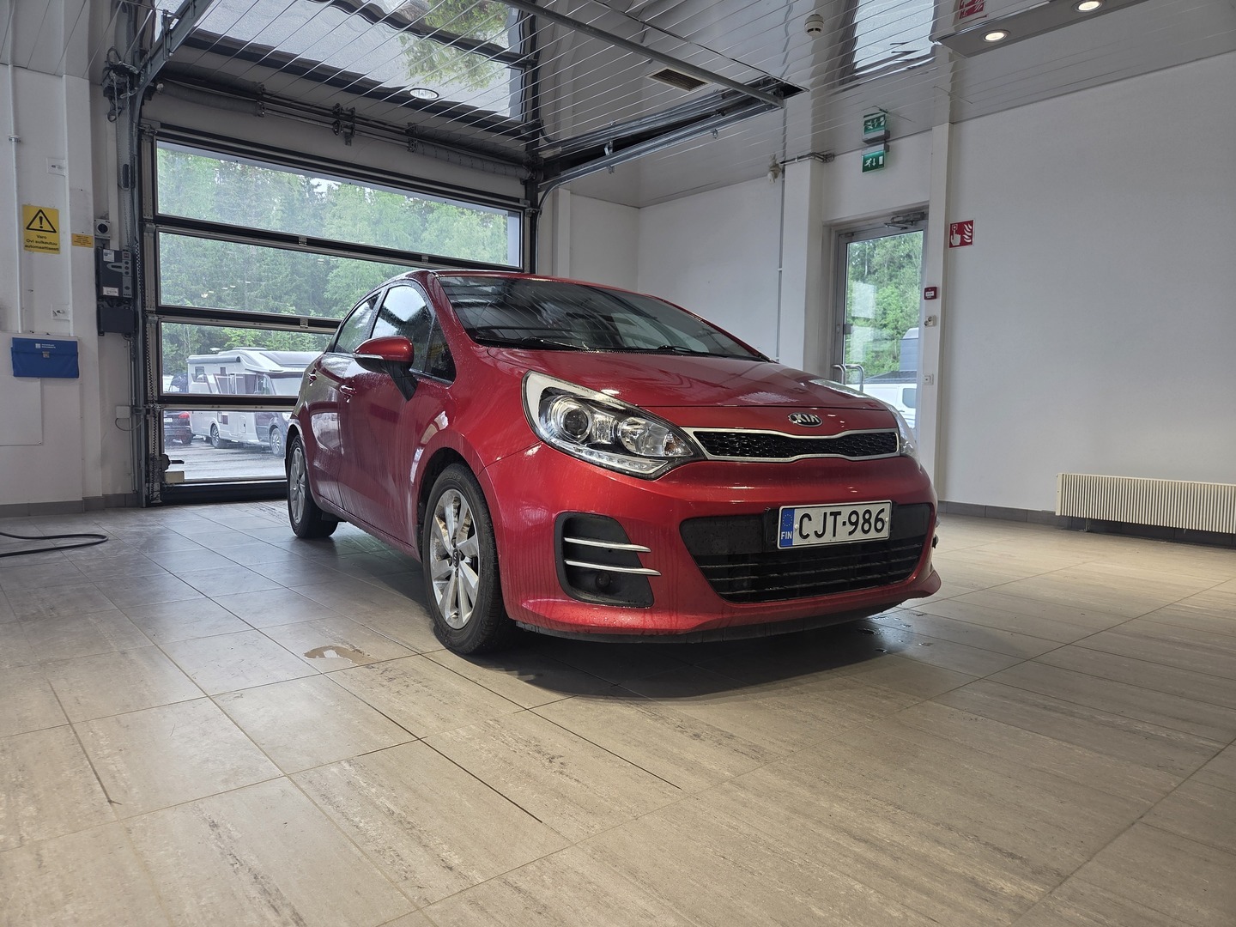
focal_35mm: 23
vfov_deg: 58.9
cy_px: 464
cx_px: 618
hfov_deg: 73.9
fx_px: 821
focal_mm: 5.4
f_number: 1.8
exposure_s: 1/180
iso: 80
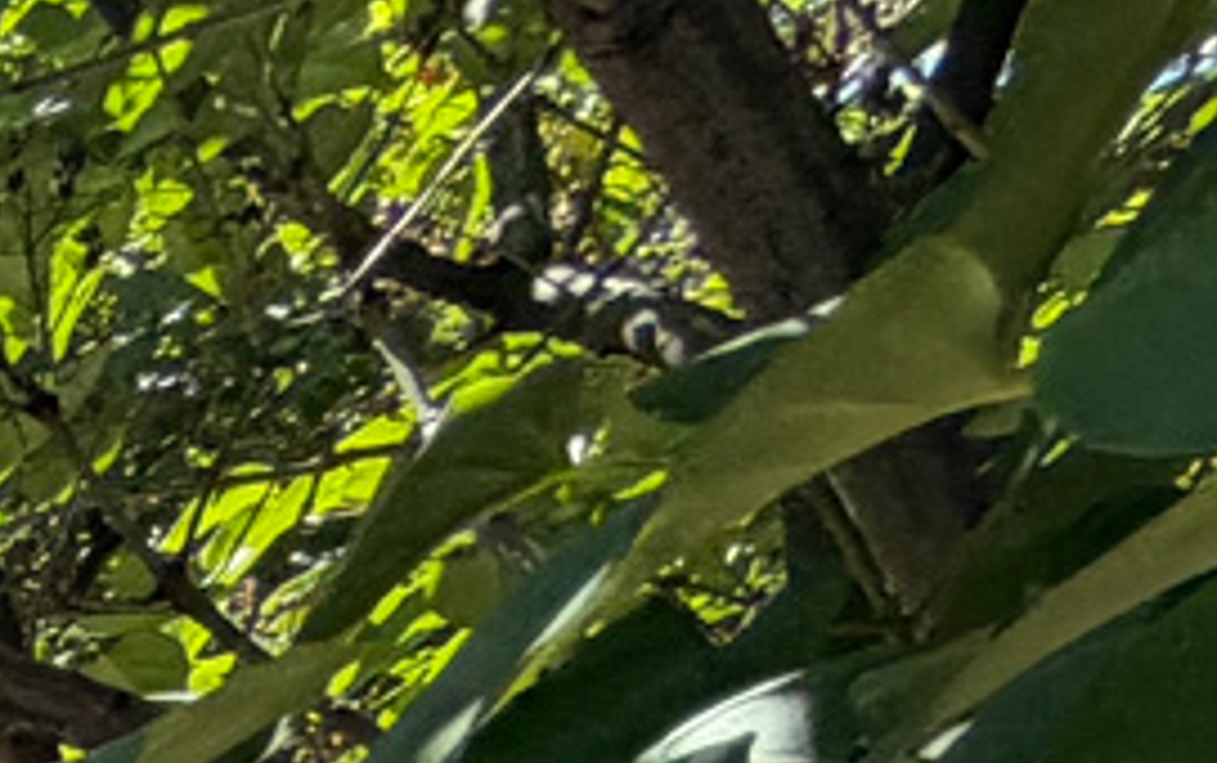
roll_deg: -1.0
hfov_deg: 10.1
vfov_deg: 9.2
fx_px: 3719
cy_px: 2365
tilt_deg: -3.8
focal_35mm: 112
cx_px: -2856
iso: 64
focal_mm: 2.22
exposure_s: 1/502
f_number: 2.2
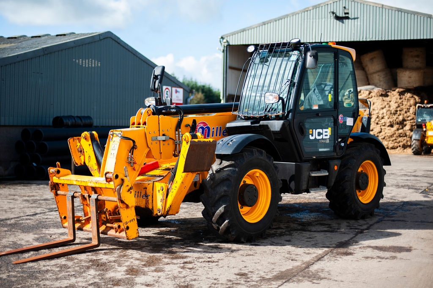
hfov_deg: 36.8
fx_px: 651
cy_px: 134
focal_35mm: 54
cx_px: 201
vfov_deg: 24.9
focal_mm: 50
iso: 200
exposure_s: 1/4000
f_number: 2
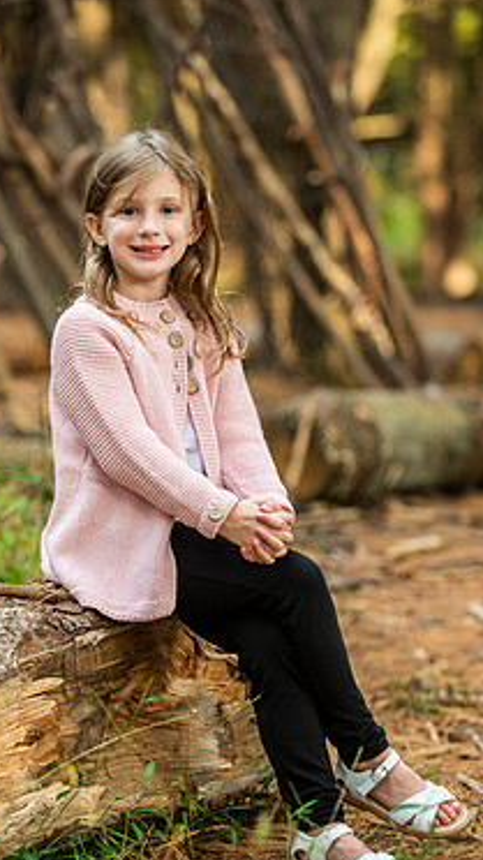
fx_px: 3031
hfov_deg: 9.1
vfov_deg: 16.1
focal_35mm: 133
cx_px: 203
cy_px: 432
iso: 250
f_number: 2.8
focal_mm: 105
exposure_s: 1/60
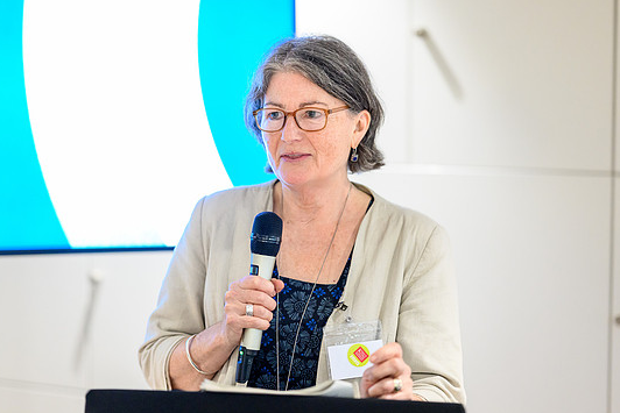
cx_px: 284
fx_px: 1602
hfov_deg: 21.9
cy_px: 195
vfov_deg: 14.7
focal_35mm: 93
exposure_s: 1/400
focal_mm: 85
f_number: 1.8
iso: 5000
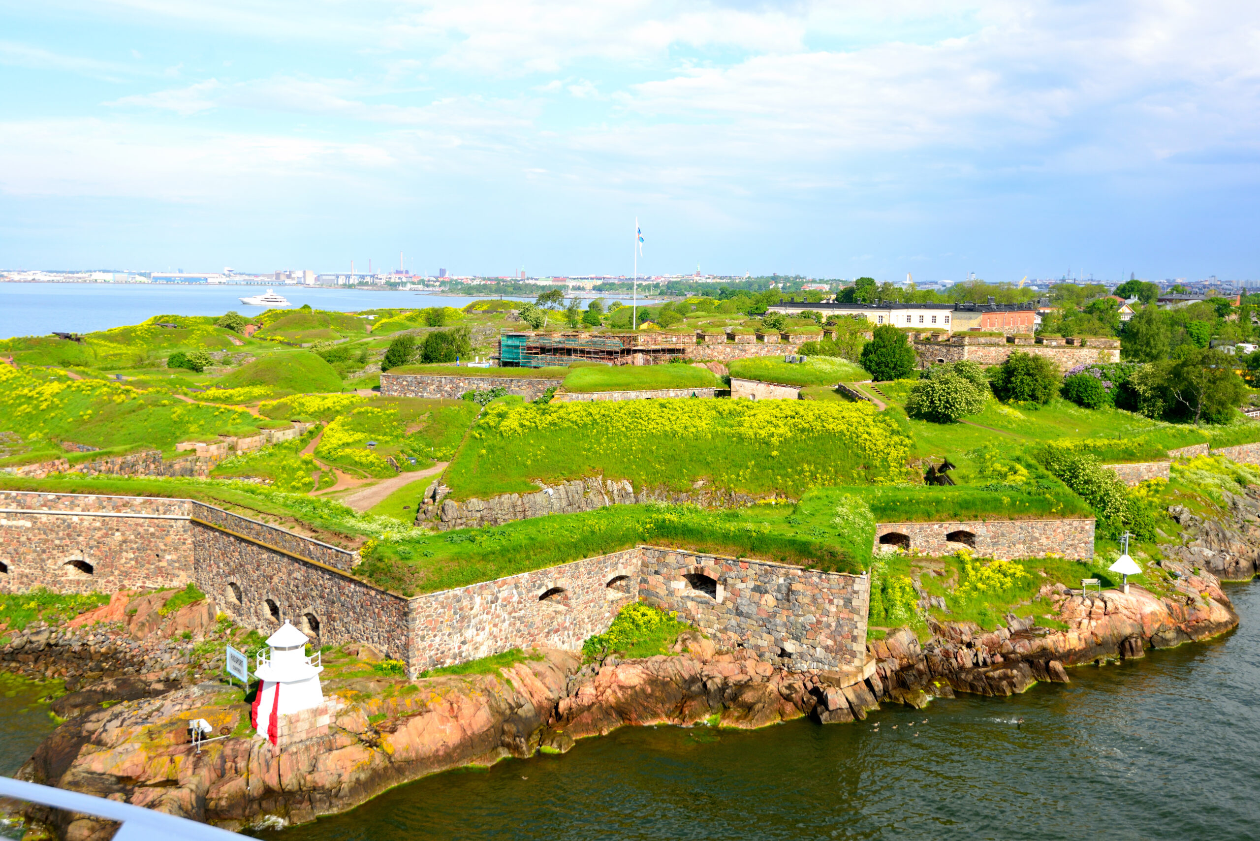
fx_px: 1225
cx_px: 630
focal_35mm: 35
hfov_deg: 54.4
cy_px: 420
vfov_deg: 37.9
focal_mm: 35
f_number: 4
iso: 100
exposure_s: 1/1000
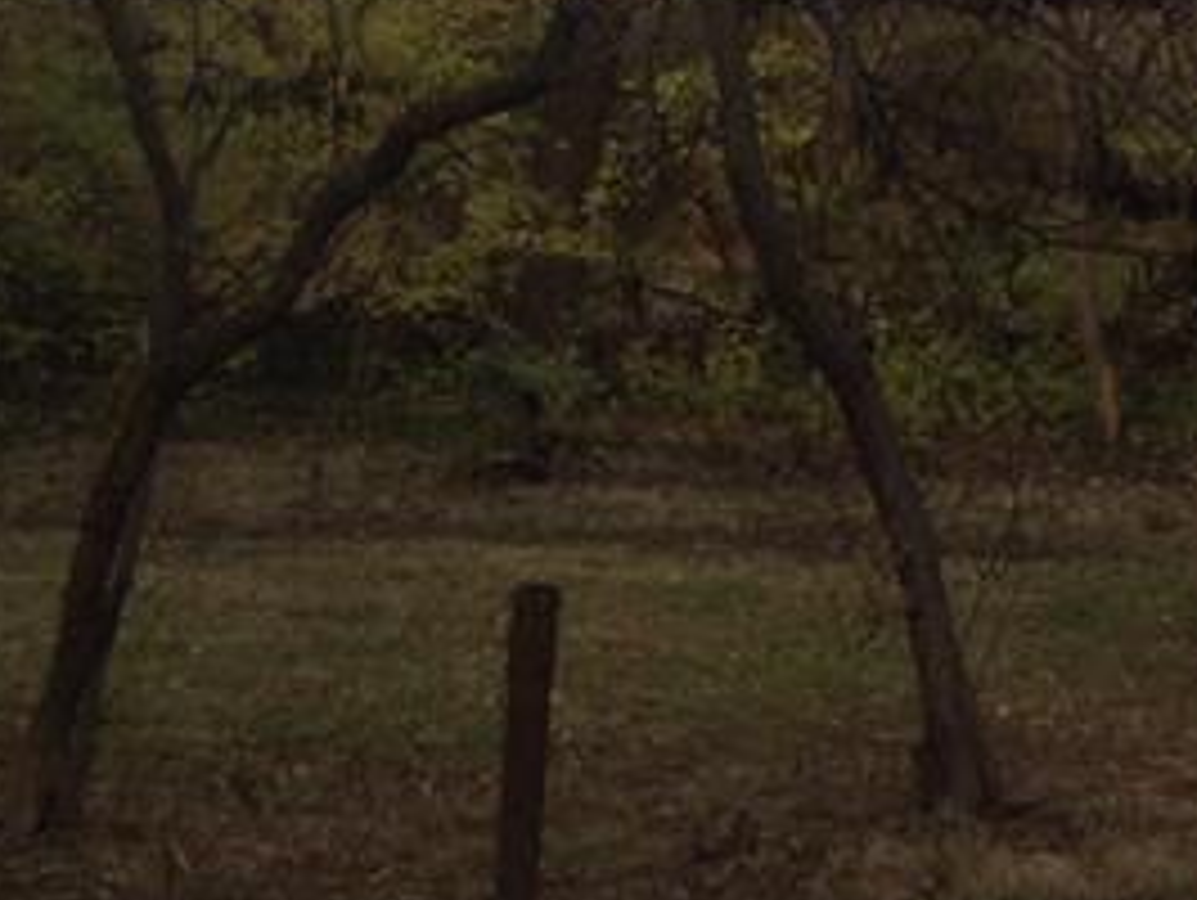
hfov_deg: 15.1
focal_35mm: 127
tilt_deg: +1.6
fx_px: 4396
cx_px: 1336
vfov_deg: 11.5
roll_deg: -0.3
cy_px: -68
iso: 50
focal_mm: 4.12
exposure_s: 1/208
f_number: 2.4
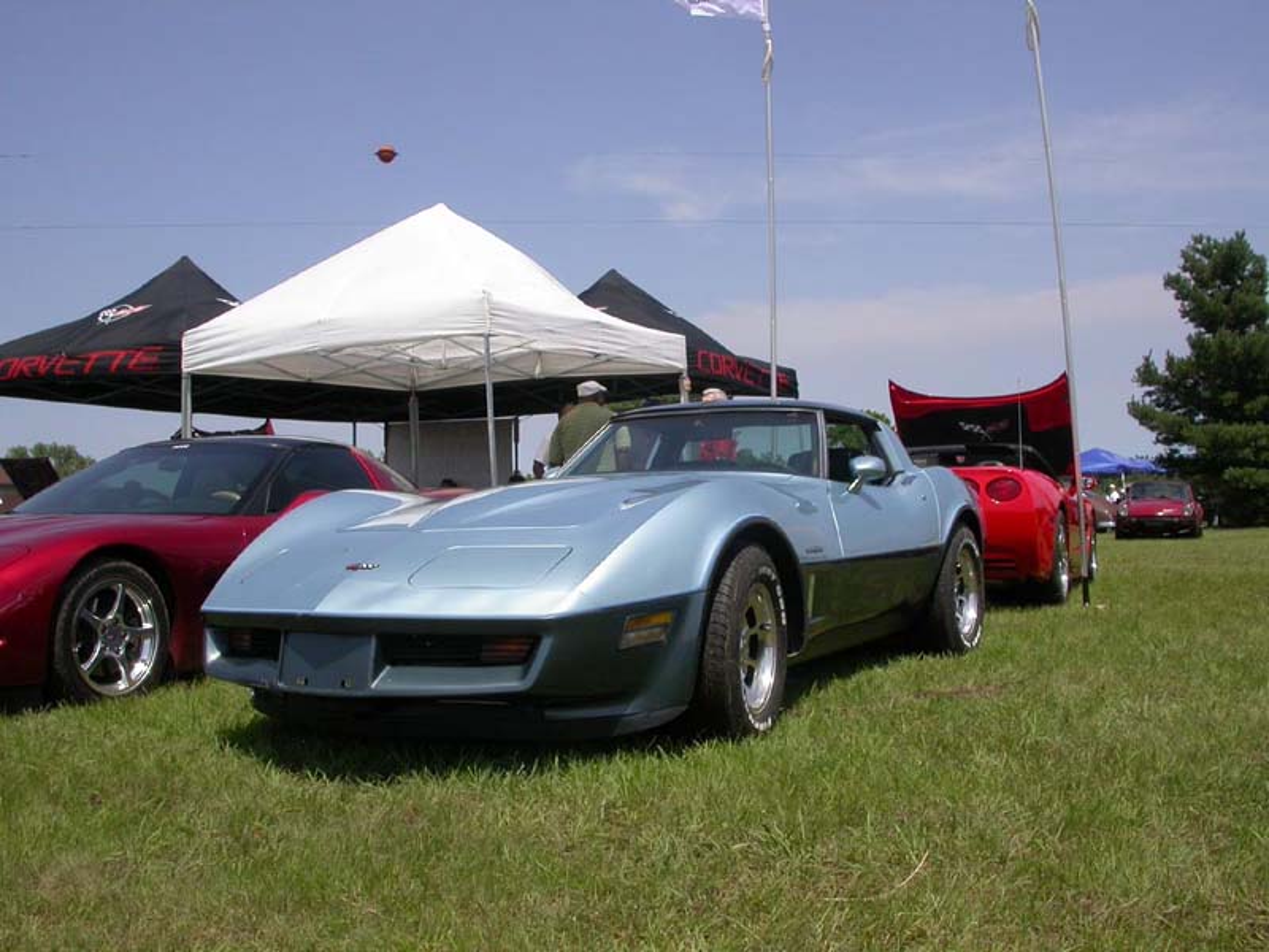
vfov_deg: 37.7
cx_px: 634
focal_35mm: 38
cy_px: 476
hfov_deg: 49.0
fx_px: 1393
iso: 100
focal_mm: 7.85
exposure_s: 1/427
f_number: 7.5
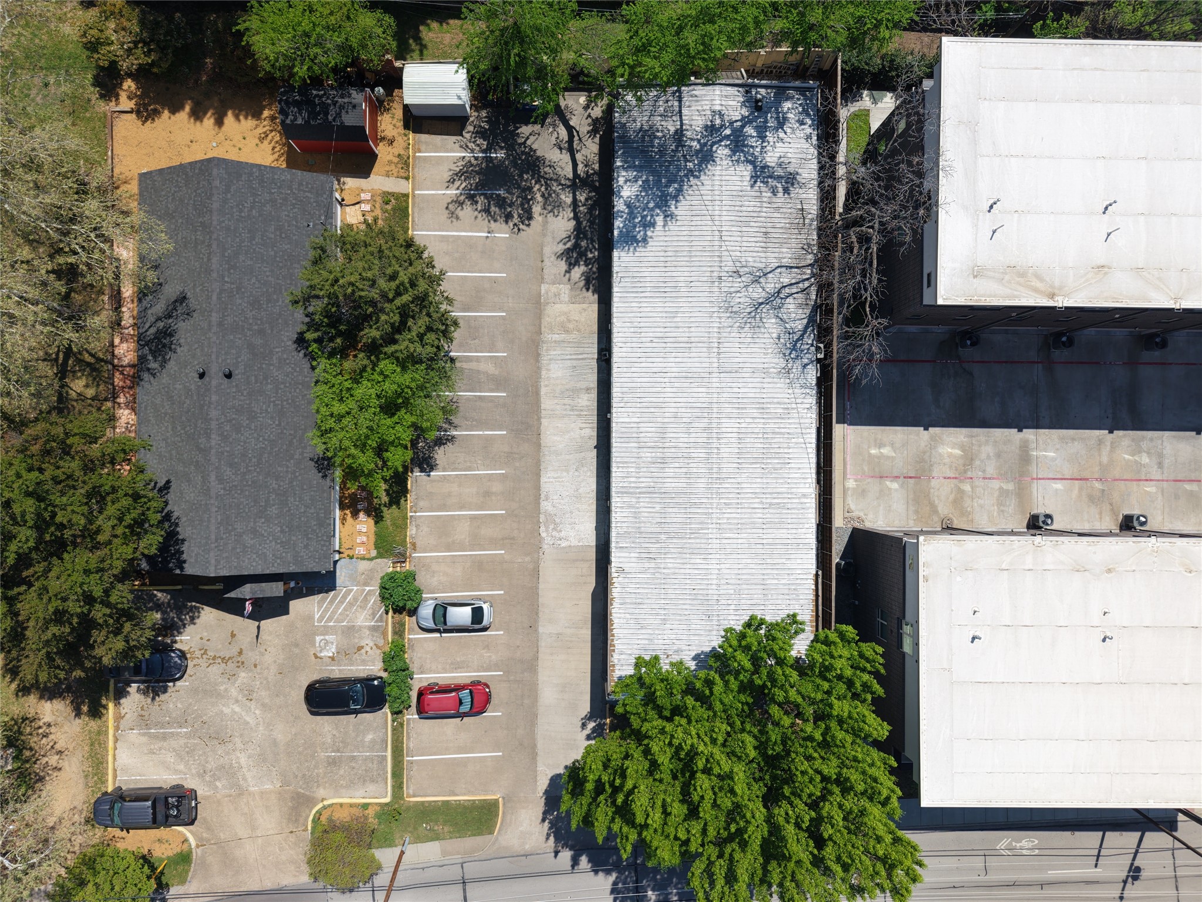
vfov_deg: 56.8
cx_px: 601
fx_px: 833
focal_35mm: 24
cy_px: 451
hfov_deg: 71.6
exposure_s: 1/5000
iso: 160
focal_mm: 8.67
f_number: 1.8
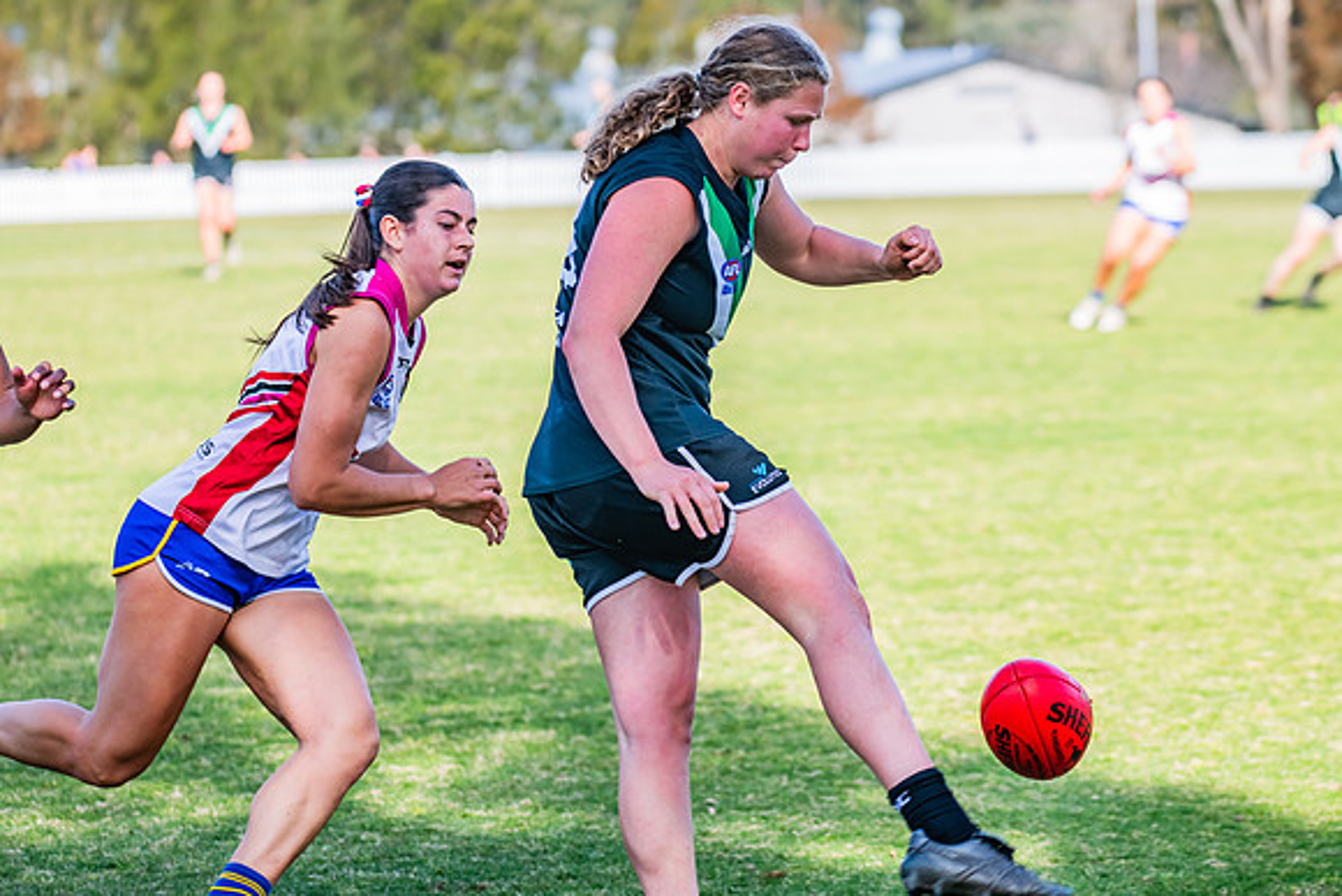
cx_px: 671
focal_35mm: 170
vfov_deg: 8.1
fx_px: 6338
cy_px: 448
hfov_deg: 12.1
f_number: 6.3
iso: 800
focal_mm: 170
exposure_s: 1/1600
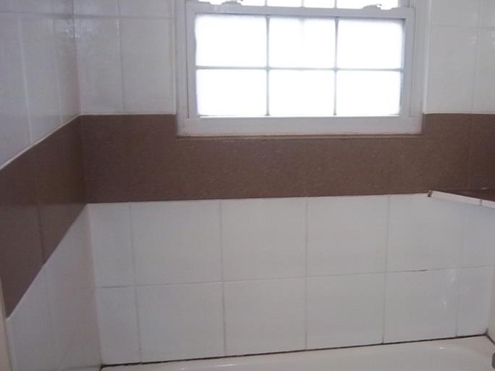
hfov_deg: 43.8
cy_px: 188
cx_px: 353
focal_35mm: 42
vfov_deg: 34.3
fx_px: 600
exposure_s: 1/40
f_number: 3.5
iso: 160
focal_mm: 5.1
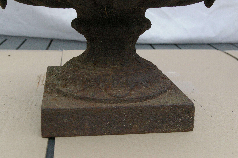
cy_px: 79
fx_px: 258
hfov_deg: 49.6
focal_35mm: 39
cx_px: 119
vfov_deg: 34.1
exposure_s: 1/350
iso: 1600
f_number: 8
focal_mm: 26
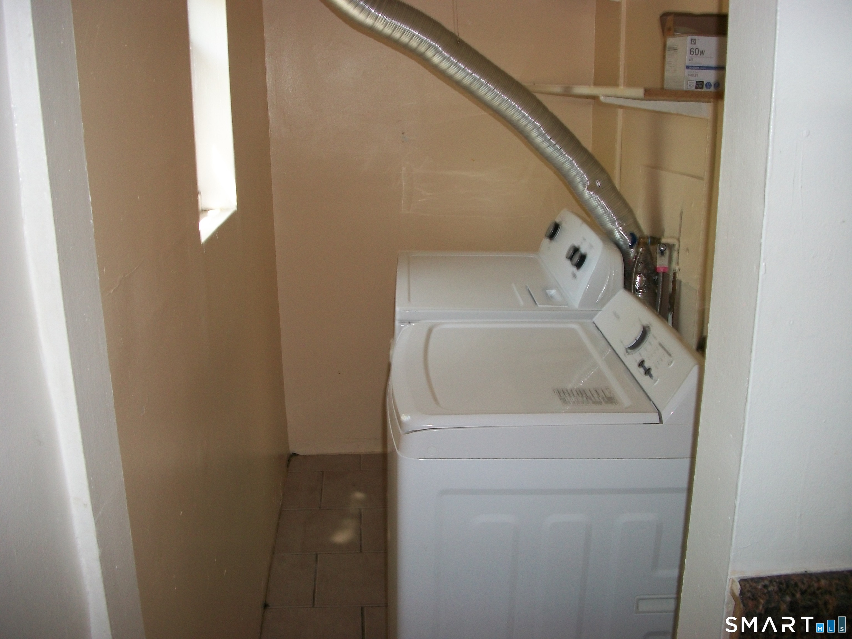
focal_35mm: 32
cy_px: 320
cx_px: 426
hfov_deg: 56.8
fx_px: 788
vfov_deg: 44.2
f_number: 2.9
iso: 80
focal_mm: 5.7
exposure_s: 1/30
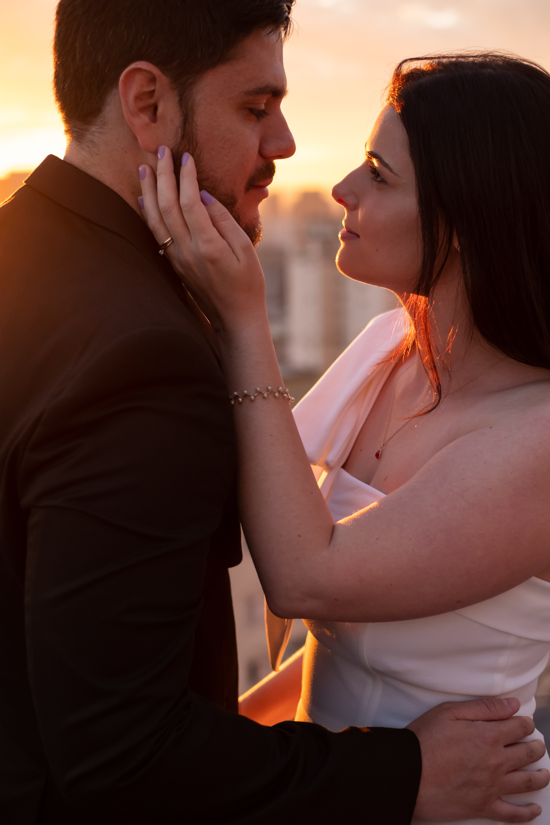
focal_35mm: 53
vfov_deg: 37.5
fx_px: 1214
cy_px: 412
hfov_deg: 25.5
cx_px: 275
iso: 500
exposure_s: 1/640
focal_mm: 35
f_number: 2.5
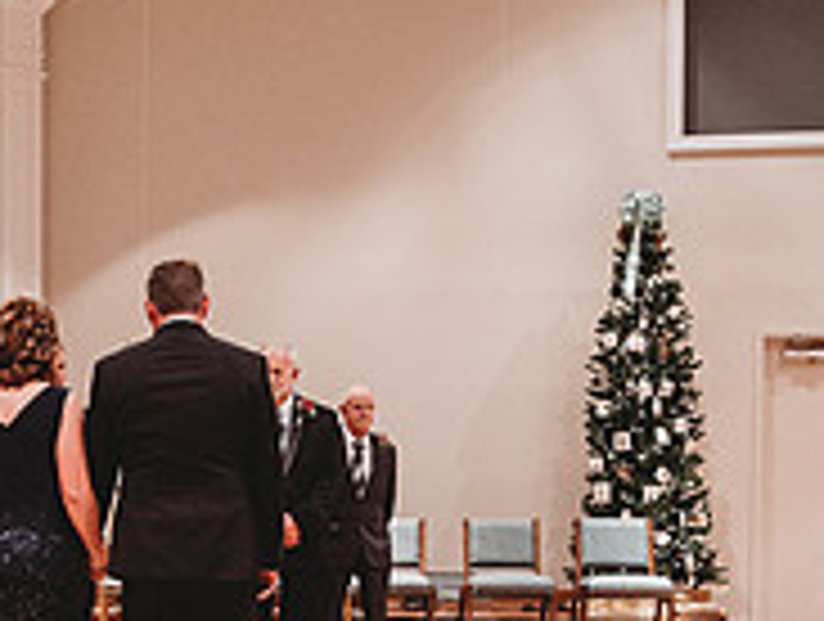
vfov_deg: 19.7
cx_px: -45
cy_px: 592
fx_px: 1741
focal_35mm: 73
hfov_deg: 25.0
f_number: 4
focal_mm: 24
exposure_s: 1/125
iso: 2000
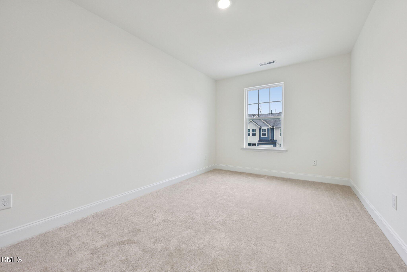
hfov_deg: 104.3
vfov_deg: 81.2
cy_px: 136
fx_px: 158
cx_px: 204
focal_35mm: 14
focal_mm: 14
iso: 400
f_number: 7.1
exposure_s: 1/40
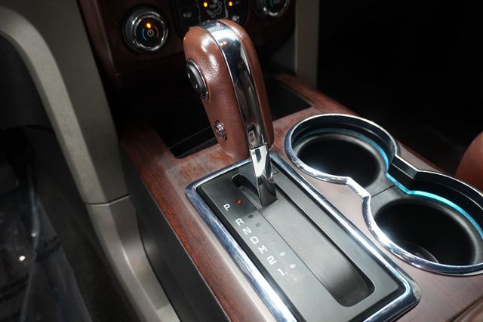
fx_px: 403
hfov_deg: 61.9
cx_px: 242
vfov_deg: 43.6
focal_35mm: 30
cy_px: 161
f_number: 4
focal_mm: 20
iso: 1000
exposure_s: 1/60
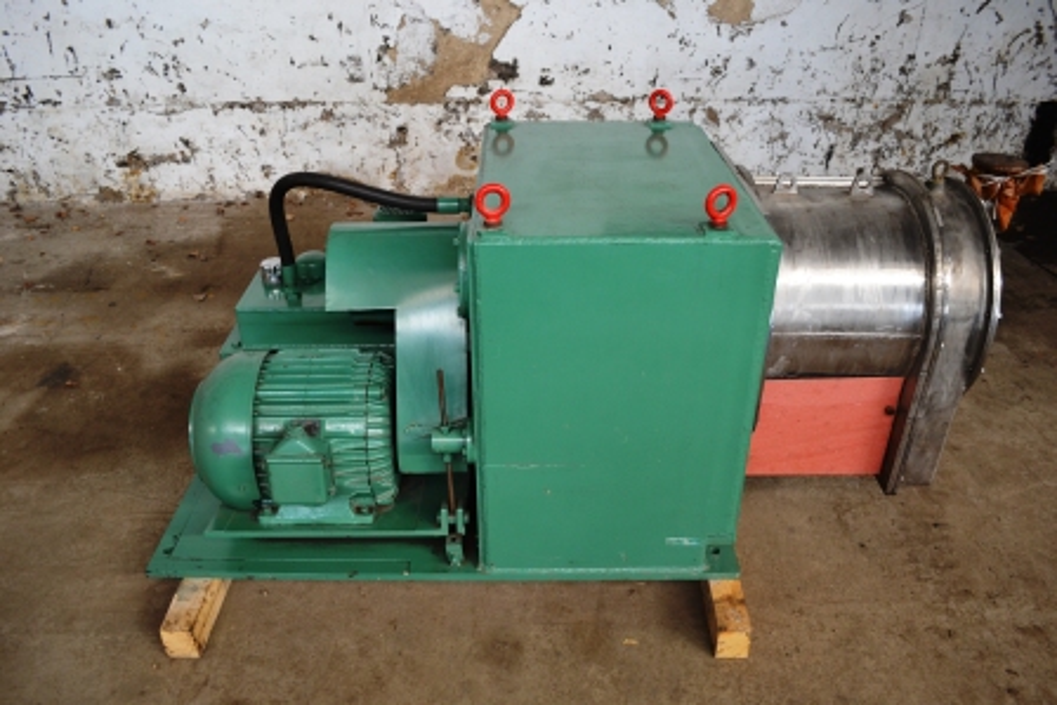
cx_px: 528
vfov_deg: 48.0
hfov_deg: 67.4
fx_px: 793
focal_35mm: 27
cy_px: 352
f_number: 3.5
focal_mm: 18
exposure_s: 1/30
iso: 400
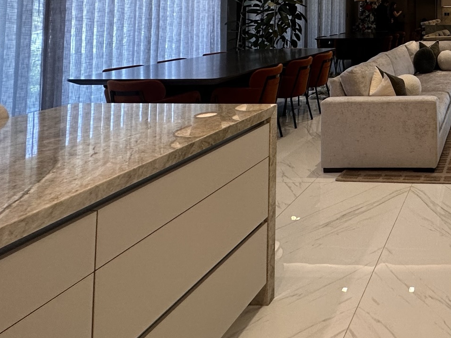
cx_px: 479
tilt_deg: +2.4
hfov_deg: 46.7
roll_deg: +0.3
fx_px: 391
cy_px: -6
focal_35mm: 30
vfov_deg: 40.5
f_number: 2.2
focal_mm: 2.22
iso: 160
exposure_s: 1/120
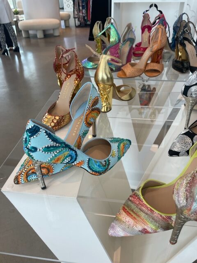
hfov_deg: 53.1
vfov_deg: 67.3
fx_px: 197
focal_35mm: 26
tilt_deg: -34.5
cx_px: 98
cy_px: 132
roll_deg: +2.0
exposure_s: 1/120
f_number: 1.6
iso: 40
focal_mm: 4.2
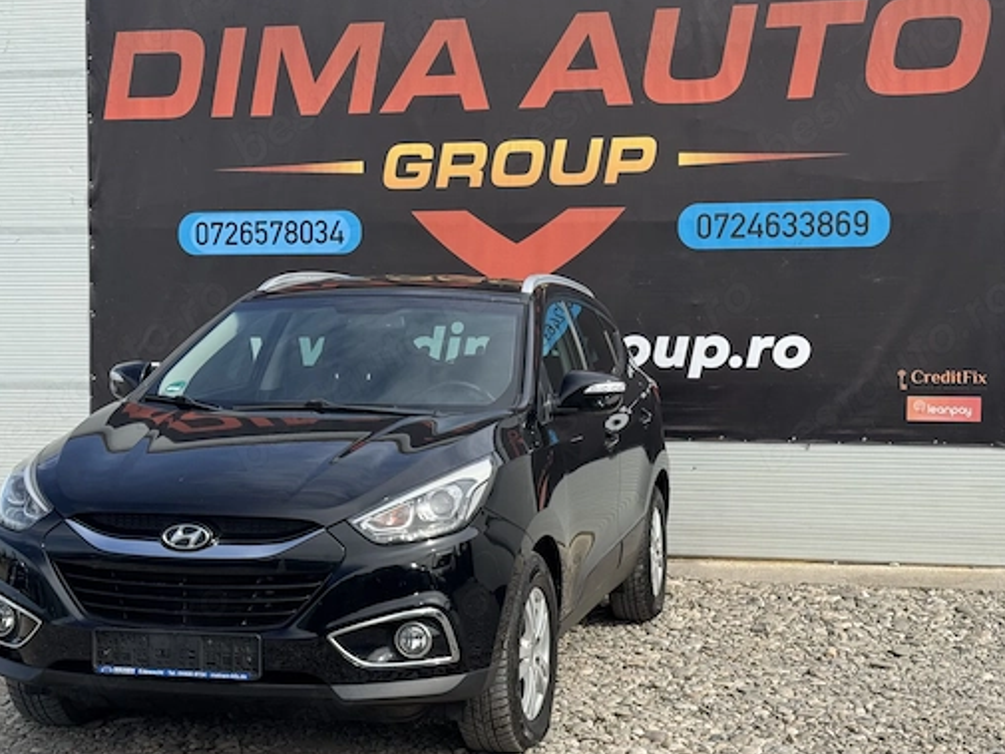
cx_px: 515
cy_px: 400
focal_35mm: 57
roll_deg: +0.1
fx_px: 1655
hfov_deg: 33.8
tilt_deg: -1.0
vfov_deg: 25.7
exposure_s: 1/1869
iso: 64
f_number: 1.78
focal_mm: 6.76
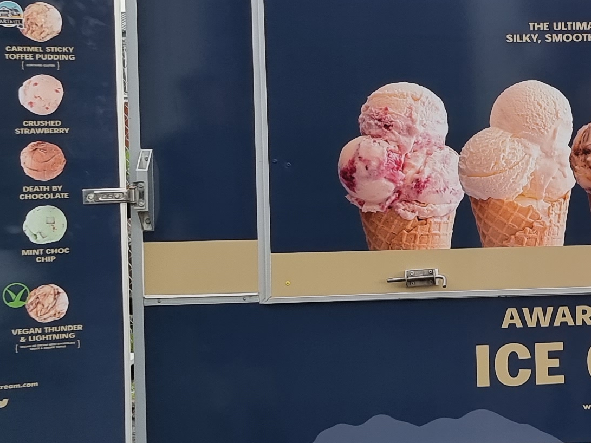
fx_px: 1502
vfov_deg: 16.7
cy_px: 148
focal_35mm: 88
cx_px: 658
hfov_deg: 21.1
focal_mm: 6.7
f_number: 1.8
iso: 50
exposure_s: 1/100
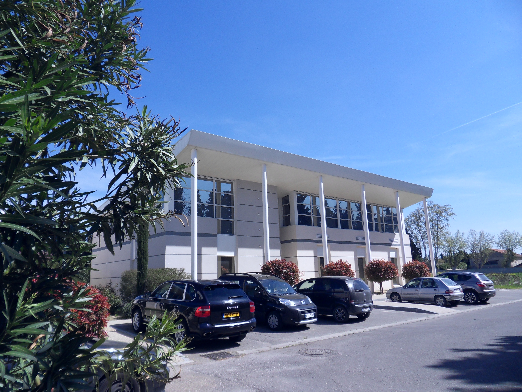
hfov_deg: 71.6
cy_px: 196
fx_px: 362
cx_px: 261
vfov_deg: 56.8
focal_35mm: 24
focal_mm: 4.2
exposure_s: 1/180
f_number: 7.5
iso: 80
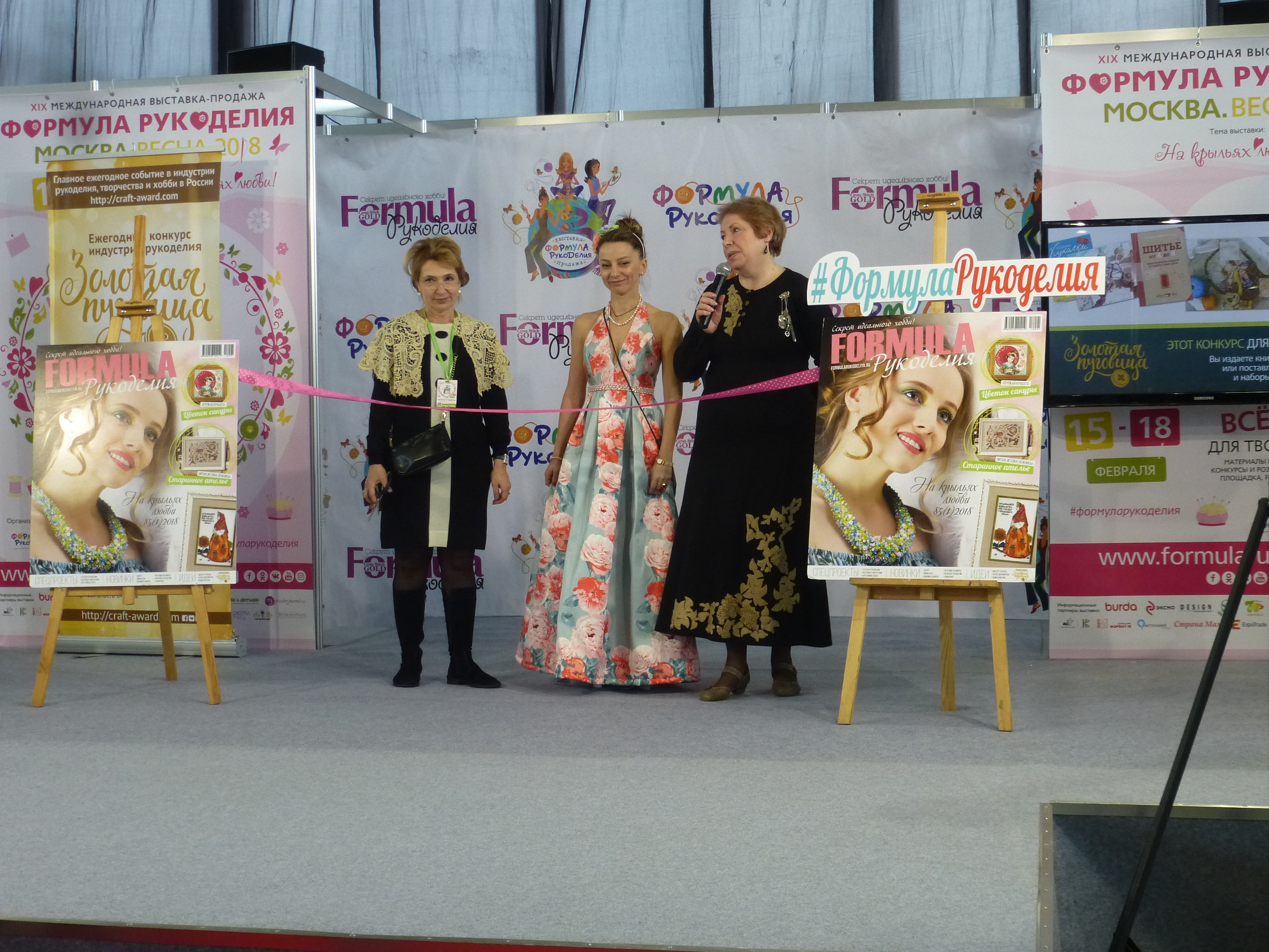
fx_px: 1906
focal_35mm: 52
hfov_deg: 36.8
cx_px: 634
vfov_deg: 28.0
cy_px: 476
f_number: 4.3
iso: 400
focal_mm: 9.4
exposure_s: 1/60
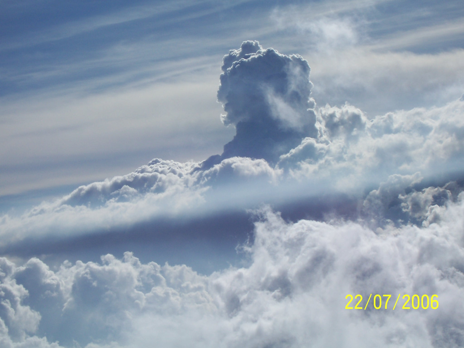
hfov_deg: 16.1
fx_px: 1635
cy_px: 174
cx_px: 232
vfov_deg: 12.1
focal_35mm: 122
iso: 80
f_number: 8
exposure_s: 1/1000
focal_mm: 21
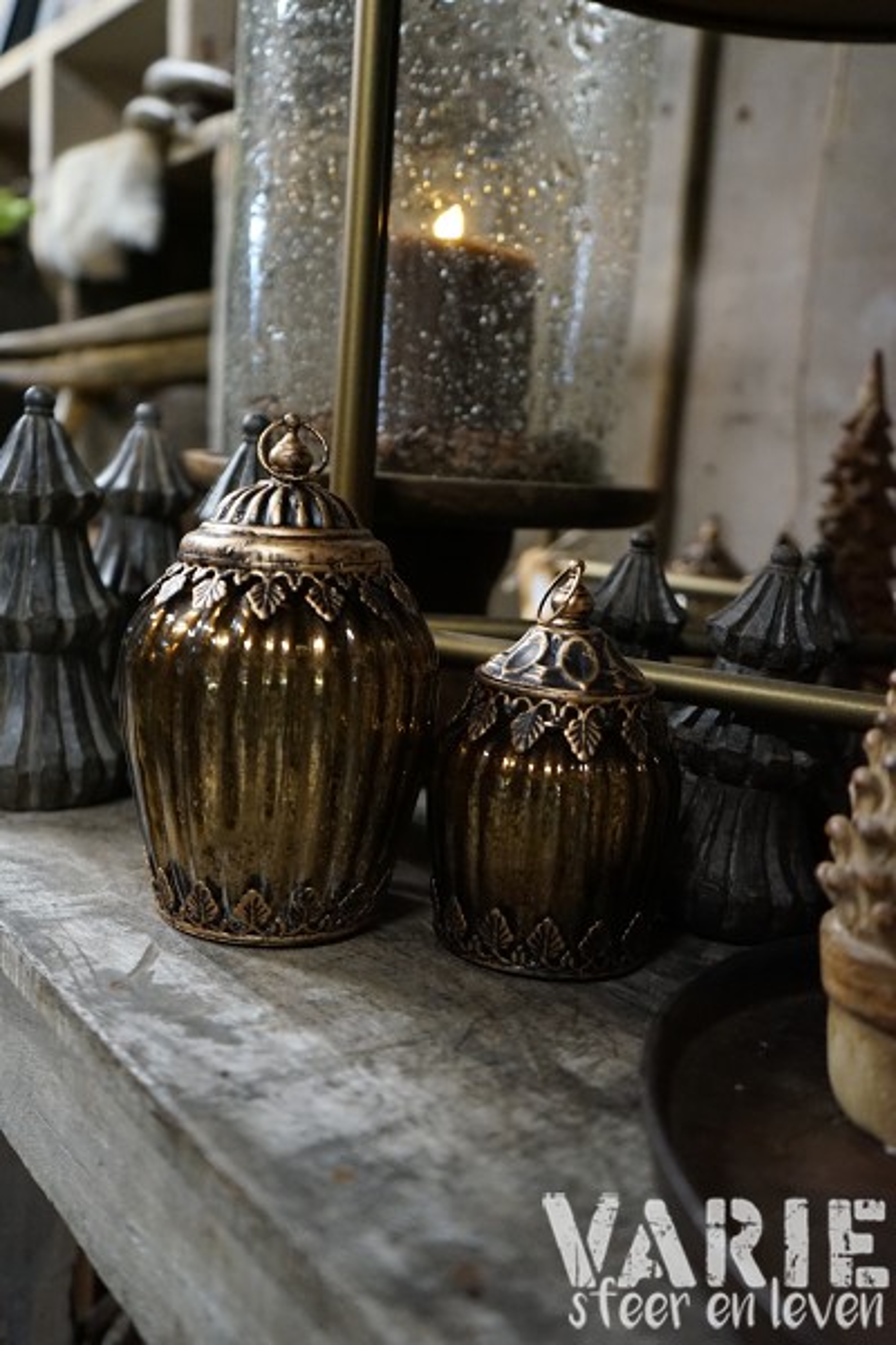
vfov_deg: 61.9
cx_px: 448
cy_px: 672
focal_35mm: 30
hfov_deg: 43.6
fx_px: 1120
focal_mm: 30
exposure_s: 1/60
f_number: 3.5
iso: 4000
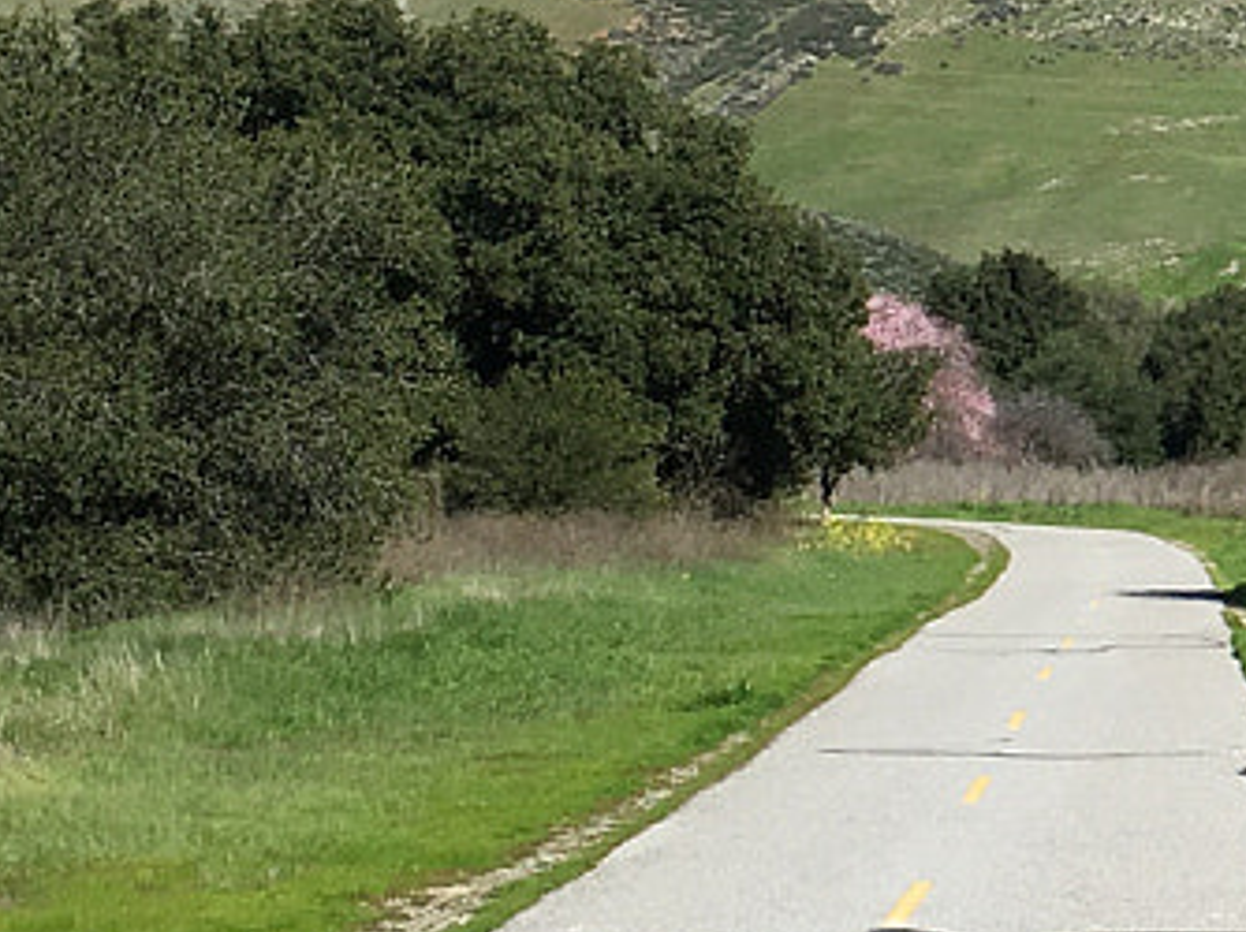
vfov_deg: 10.7
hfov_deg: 13.4
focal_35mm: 139
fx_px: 5000
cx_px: 1891
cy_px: 391
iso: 25
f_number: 2.2
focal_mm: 4.15
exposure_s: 1/1326
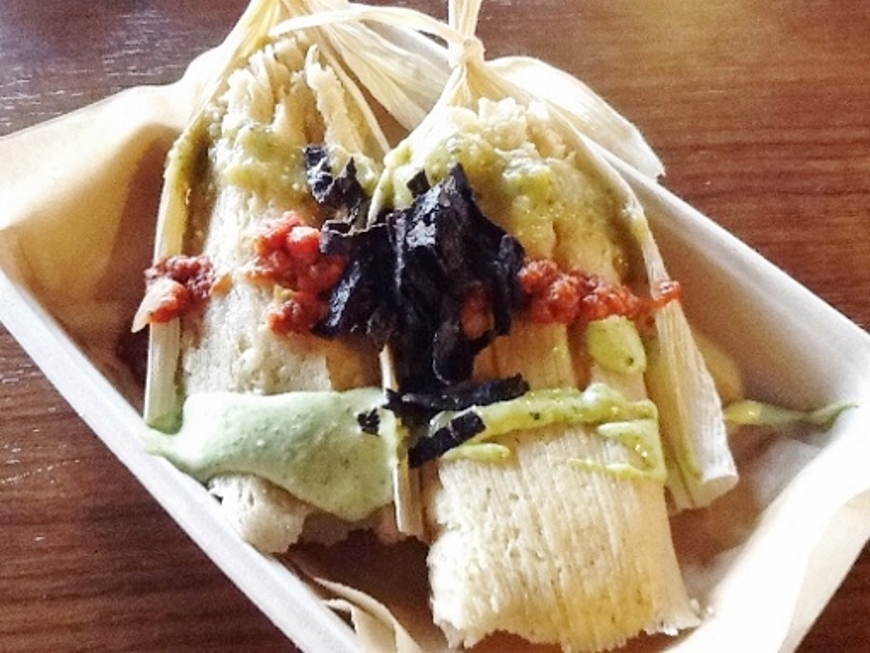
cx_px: 435
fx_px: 805
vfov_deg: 44.2
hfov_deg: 56.8
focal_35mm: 32
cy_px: 326
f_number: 2.4
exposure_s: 1/30
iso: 250
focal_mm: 2.03
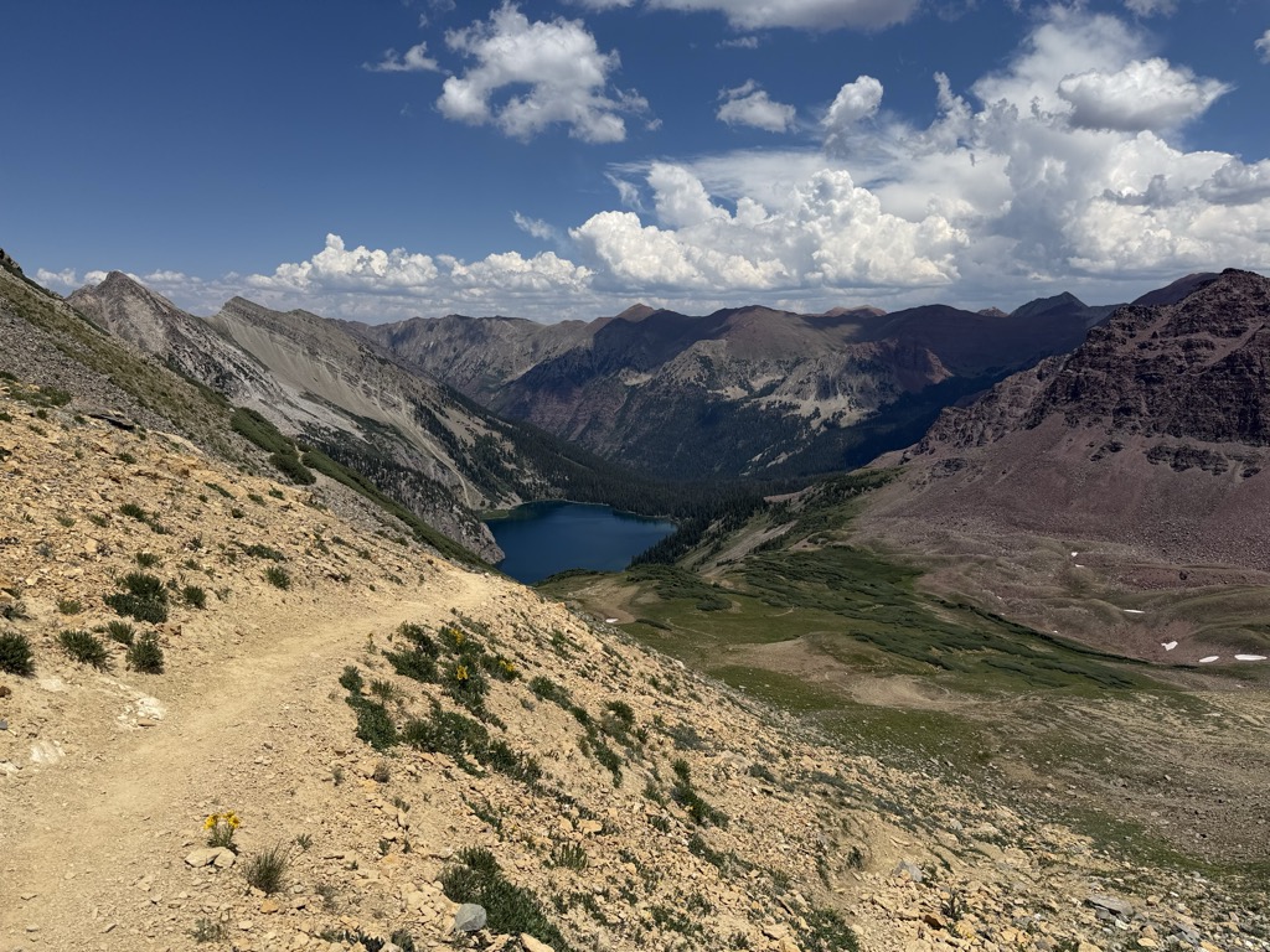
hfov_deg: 71.6
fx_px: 881
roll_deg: +0.2
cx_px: 635
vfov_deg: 56.8
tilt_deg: -10.0
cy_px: 476
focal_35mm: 24
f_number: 1.78
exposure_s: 1/10309
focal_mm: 6.76
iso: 80
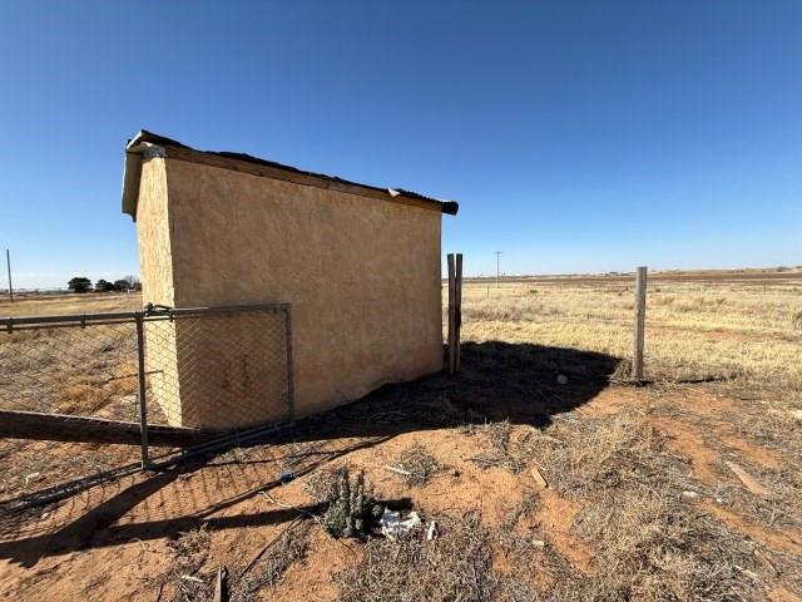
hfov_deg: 102.1
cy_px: 301
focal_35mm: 14
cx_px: 401
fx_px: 324
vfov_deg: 85.7
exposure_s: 1/1534
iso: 50
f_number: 2.2
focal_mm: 2.22
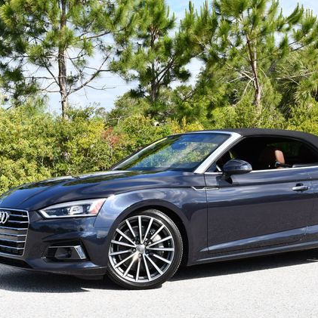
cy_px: 160
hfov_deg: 27.7
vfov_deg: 27.7
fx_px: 644
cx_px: 192
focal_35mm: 62
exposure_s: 1/250
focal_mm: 24
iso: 180
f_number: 8
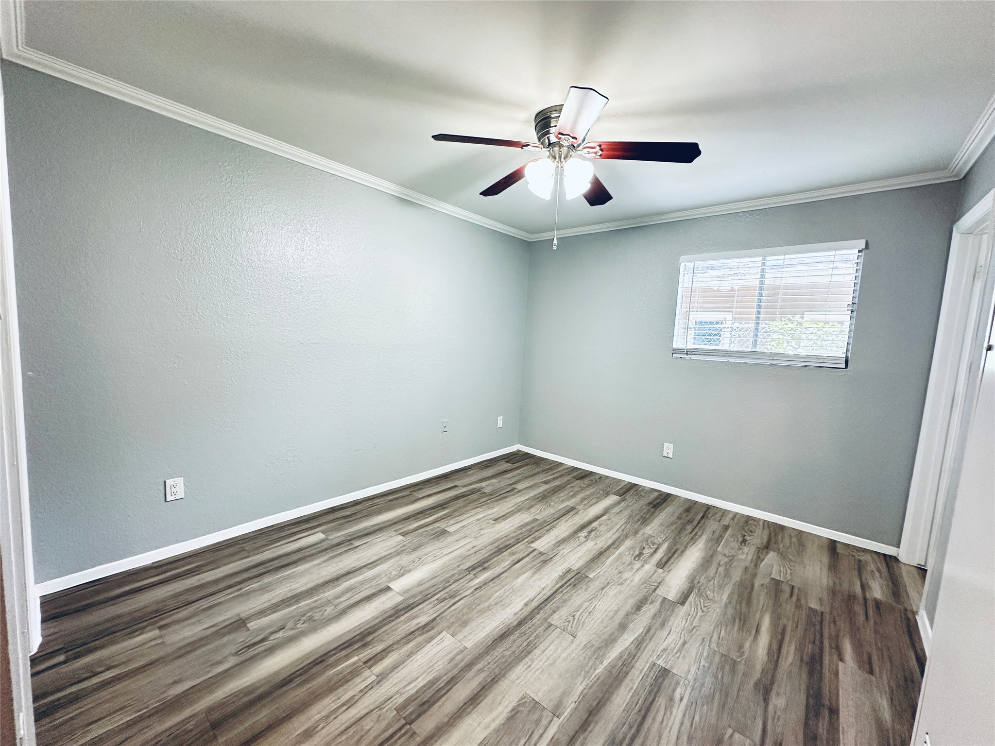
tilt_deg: -6.2
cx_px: 498
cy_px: 373
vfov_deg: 85.7
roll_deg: -2.7
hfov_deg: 102.1
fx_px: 402
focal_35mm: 14
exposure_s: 1/60
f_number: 2.2
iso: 200
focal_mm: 2.22
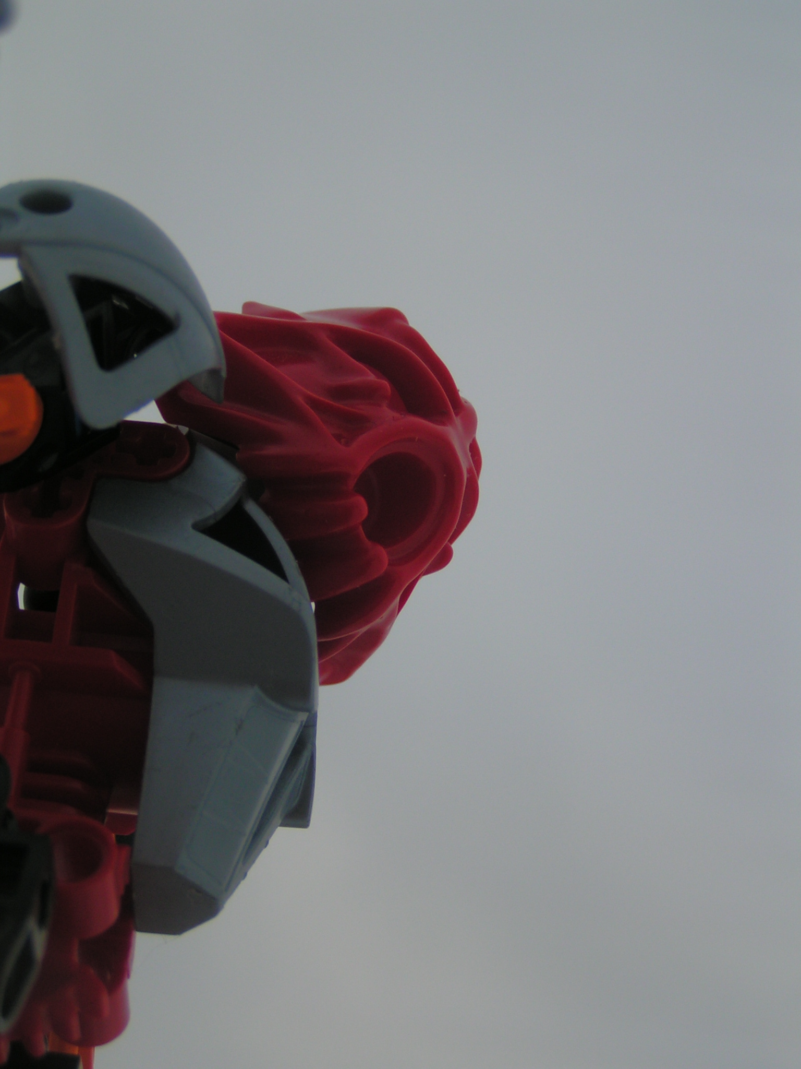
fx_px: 1944
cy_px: 534
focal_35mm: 63
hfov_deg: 23.3
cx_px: 400
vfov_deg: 30.7
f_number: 3.2
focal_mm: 9.7
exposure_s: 1/200
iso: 50
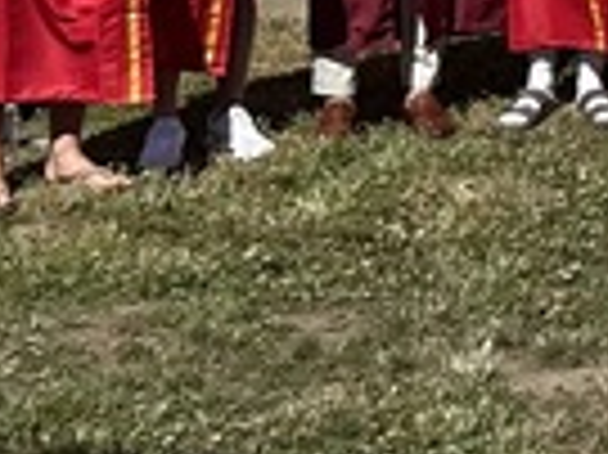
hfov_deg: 8.8
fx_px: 3194
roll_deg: -1.8
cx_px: 1874
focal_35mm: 182
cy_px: -283
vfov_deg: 7.9
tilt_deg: -2.1
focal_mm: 6.86
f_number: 1.78
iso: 80
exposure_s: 1/6211
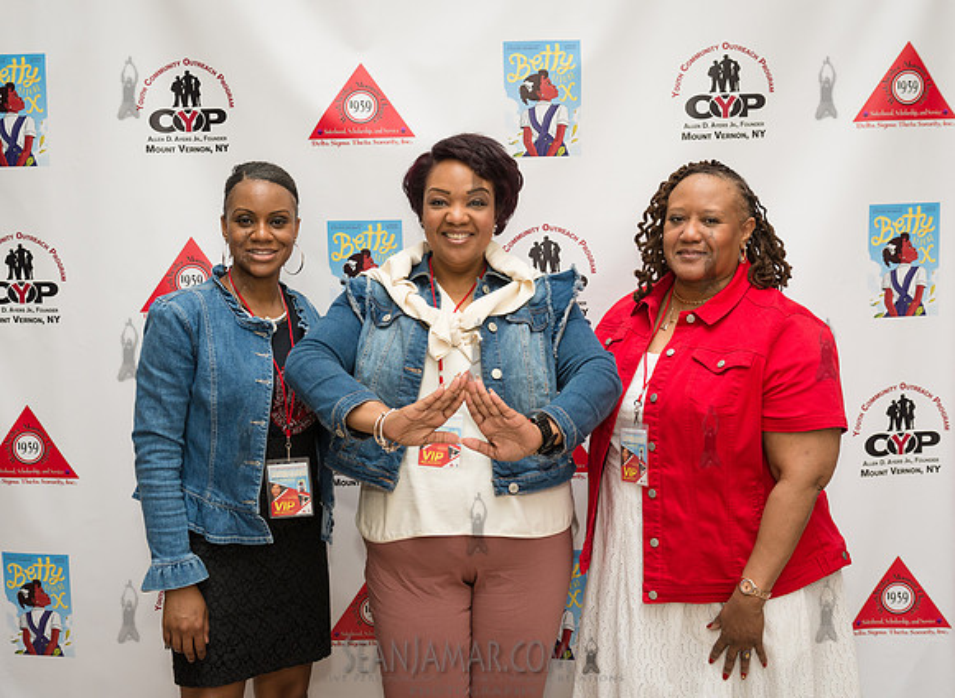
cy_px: 321
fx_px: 1267
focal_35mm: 46
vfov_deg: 30.8
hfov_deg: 41.3
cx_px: 443
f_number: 4
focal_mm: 38
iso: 640
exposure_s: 1/500
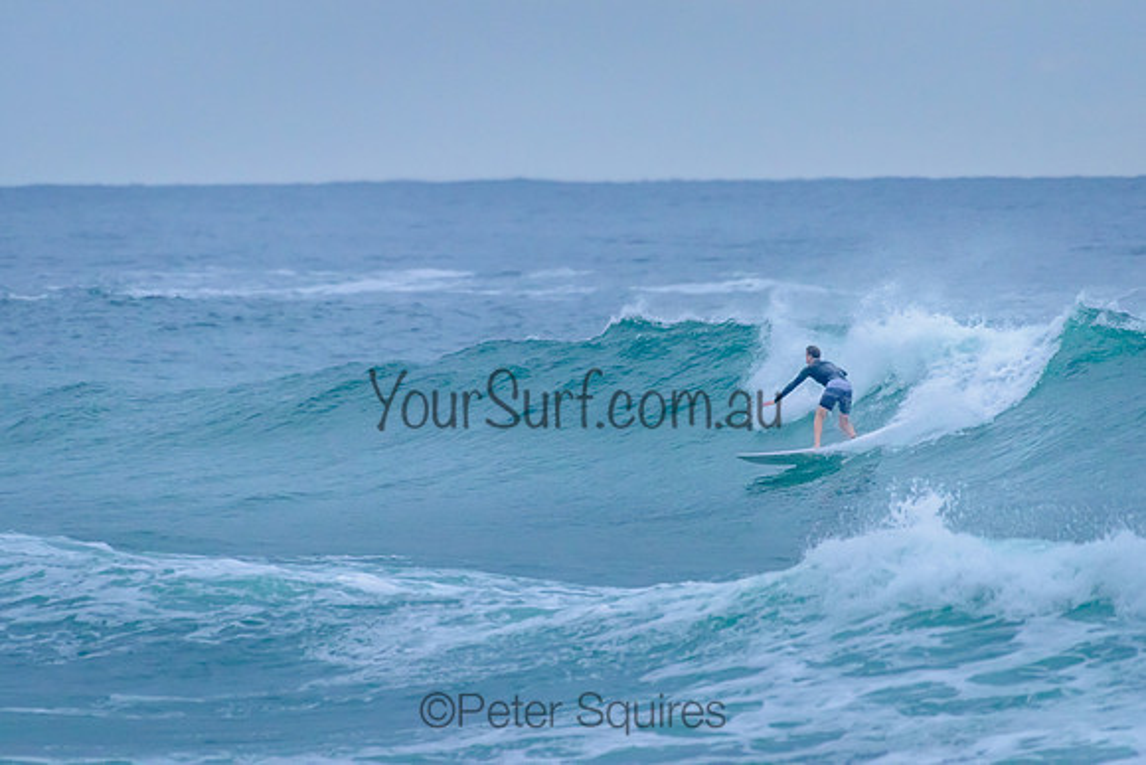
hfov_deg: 3.4
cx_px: 537
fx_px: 19506
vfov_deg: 2.2
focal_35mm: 613
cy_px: 296
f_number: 5.6
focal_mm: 500
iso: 2200
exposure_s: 1/2000
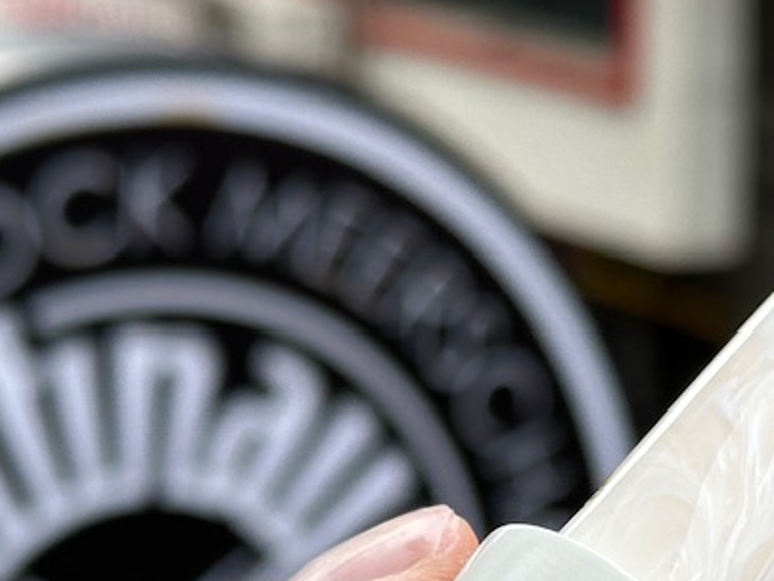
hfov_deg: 12.9
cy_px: 715
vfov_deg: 9.6
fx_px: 3399
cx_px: 586
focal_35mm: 152
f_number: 1.78
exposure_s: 1/513
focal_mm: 6.86
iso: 64
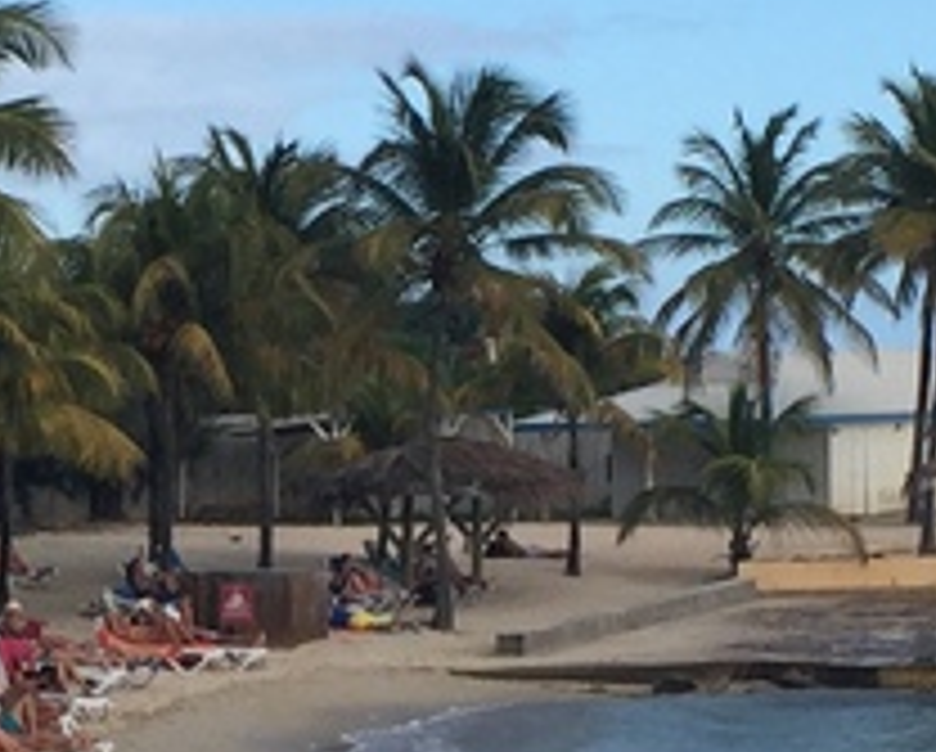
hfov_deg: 11.8
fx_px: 4522
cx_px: 225
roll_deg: +1.3
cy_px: 684
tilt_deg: -4.8
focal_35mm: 163
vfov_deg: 9.5
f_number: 2.2
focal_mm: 4.15
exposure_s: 1/1522
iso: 32
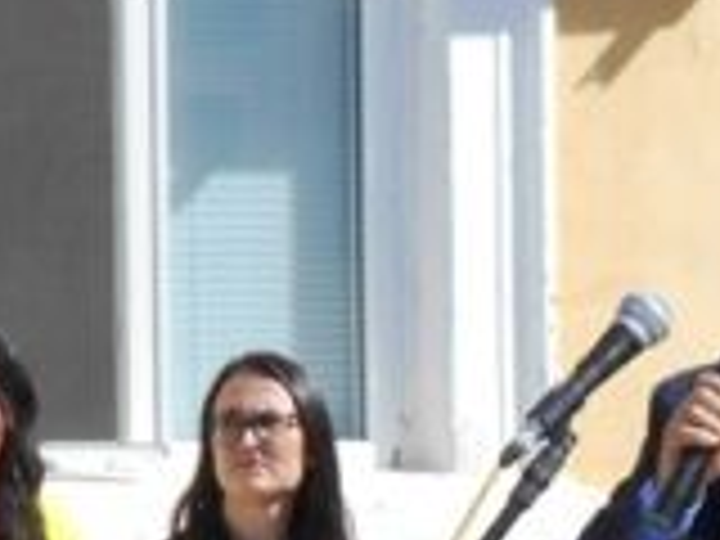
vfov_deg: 4.5
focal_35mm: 330
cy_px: 958
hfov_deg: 6.0
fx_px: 6864
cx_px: 549
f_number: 5.3
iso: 80
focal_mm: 11.6
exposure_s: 1/320
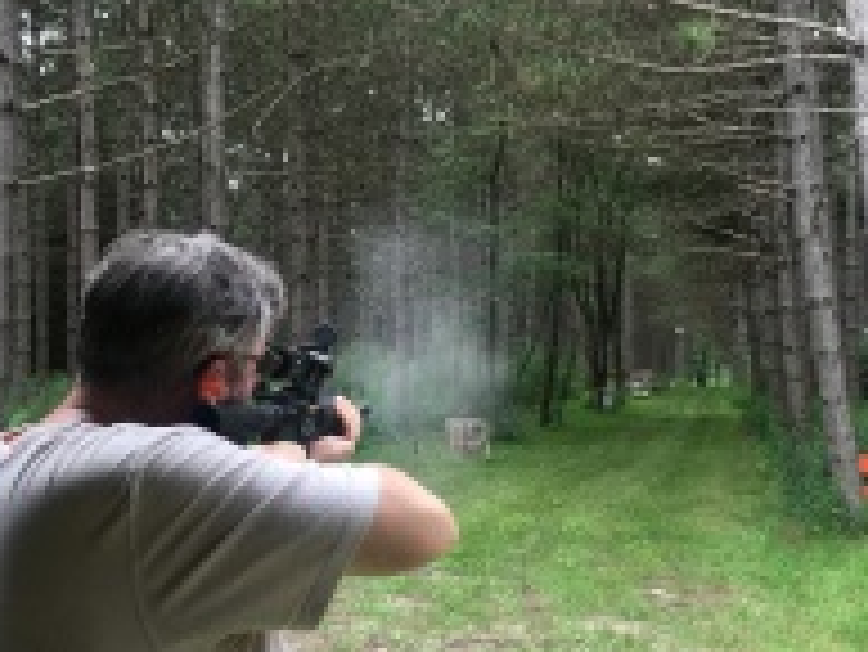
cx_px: 423
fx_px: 1380
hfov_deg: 34.9
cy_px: 409
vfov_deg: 26.5
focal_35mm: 55
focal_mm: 4.15
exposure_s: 1/60
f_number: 2.2
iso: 32
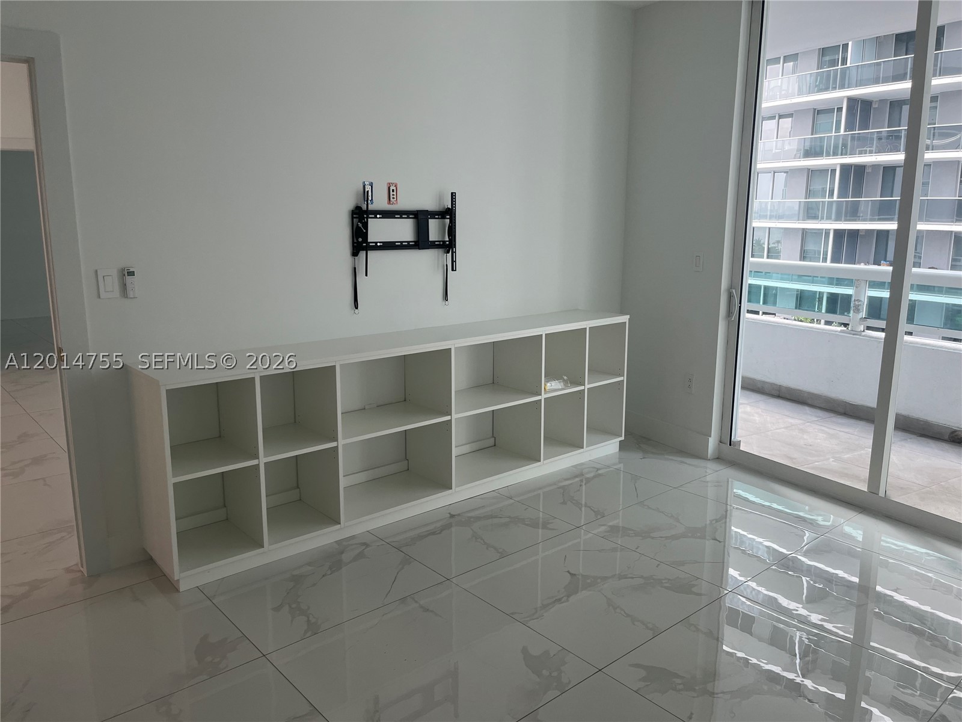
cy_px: 361
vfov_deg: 53.1
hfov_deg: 67.3
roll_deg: -0.6
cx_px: 481
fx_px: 723
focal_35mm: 26
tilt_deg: -10.3
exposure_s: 1/120
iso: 80
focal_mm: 5.1
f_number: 1.6
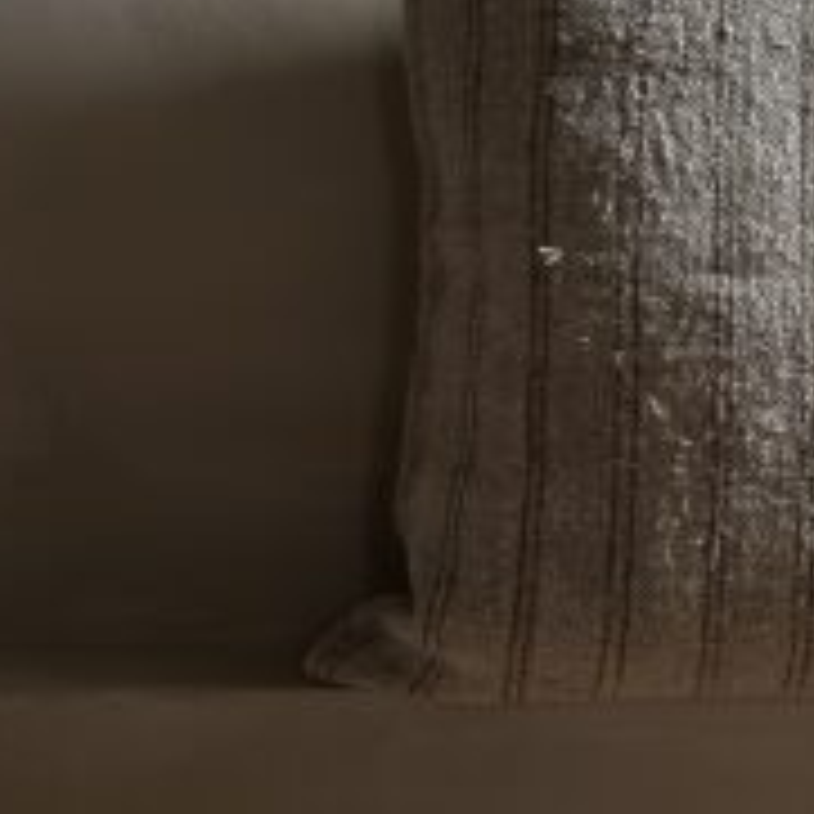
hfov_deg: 18.0
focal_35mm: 94
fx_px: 2501
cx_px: 841
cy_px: 382
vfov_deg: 18.5
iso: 400
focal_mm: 6.86
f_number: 1.78
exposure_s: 1/40
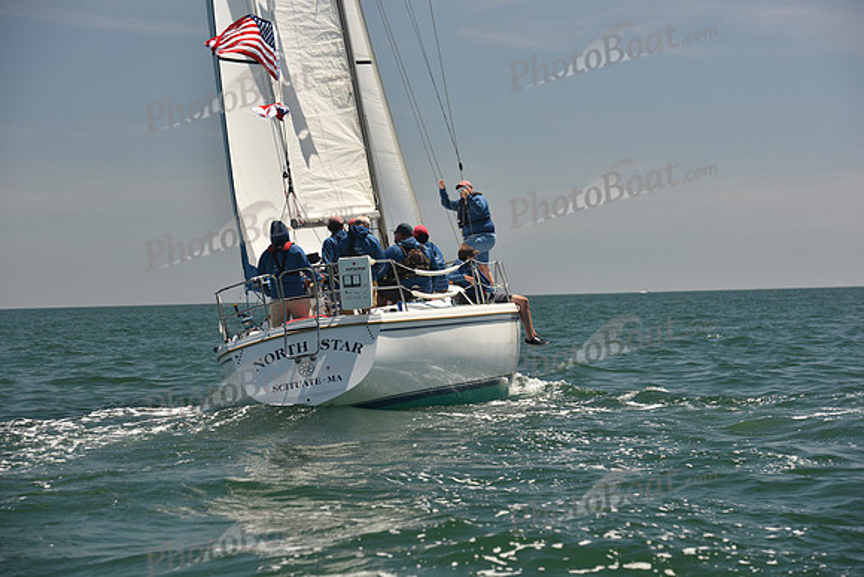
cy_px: 288
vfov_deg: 11.8
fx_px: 2785
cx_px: 432
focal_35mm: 116
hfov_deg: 17.6
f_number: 5.6
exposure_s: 1/800
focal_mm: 116
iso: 250
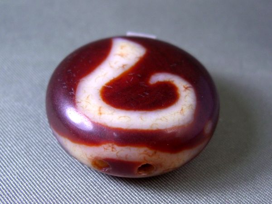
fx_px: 299
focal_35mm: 38
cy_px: 102
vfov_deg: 37.7
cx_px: 136
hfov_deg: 49.0
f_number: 2.8
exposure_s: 1/80
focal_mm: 7.9
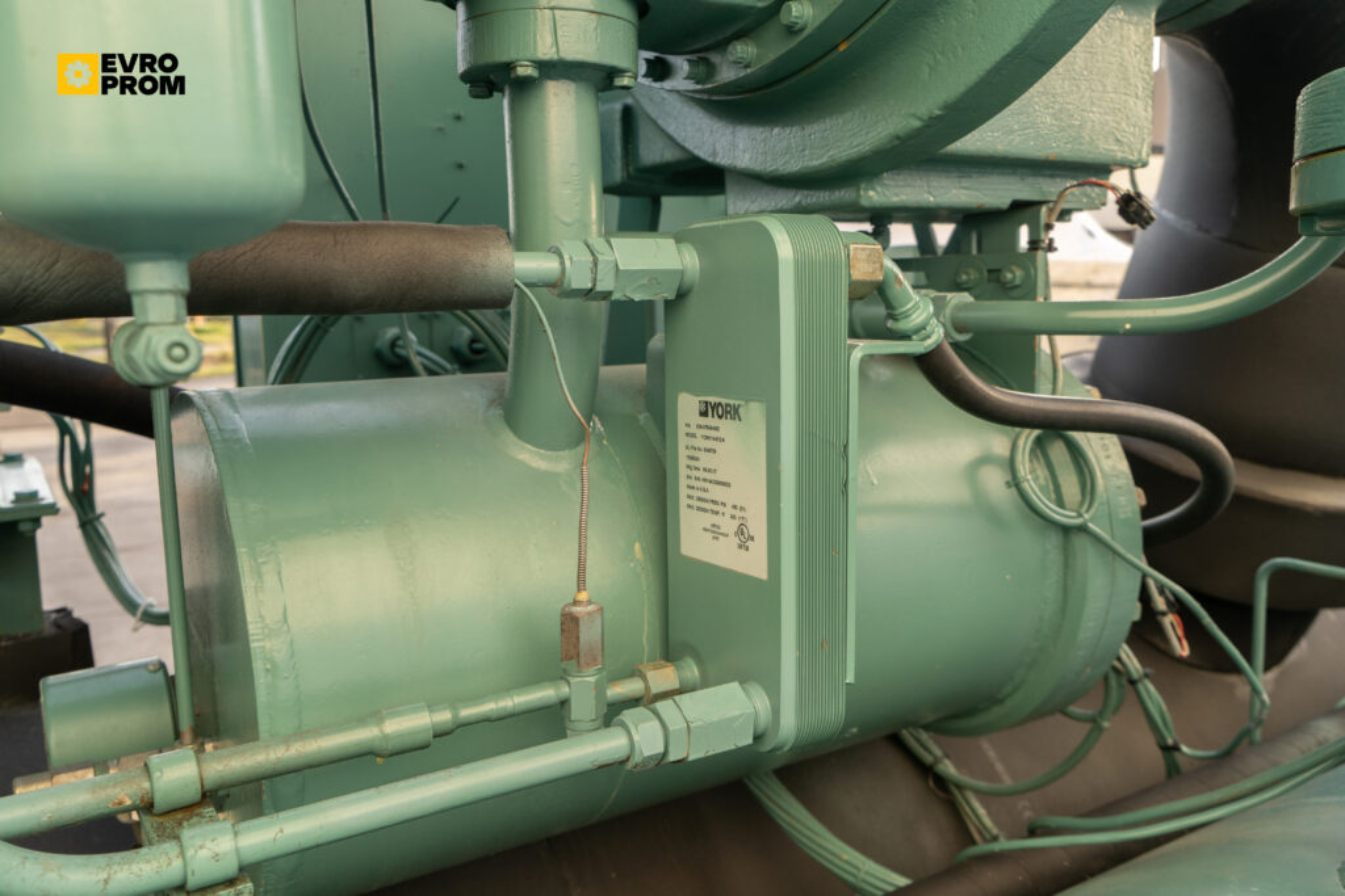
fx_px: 1084
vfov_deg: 45.0
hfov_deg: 63.7
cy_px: 448
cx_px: 672
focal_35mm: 29
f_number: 6.3
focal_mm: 29
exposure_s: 1/100
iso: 200
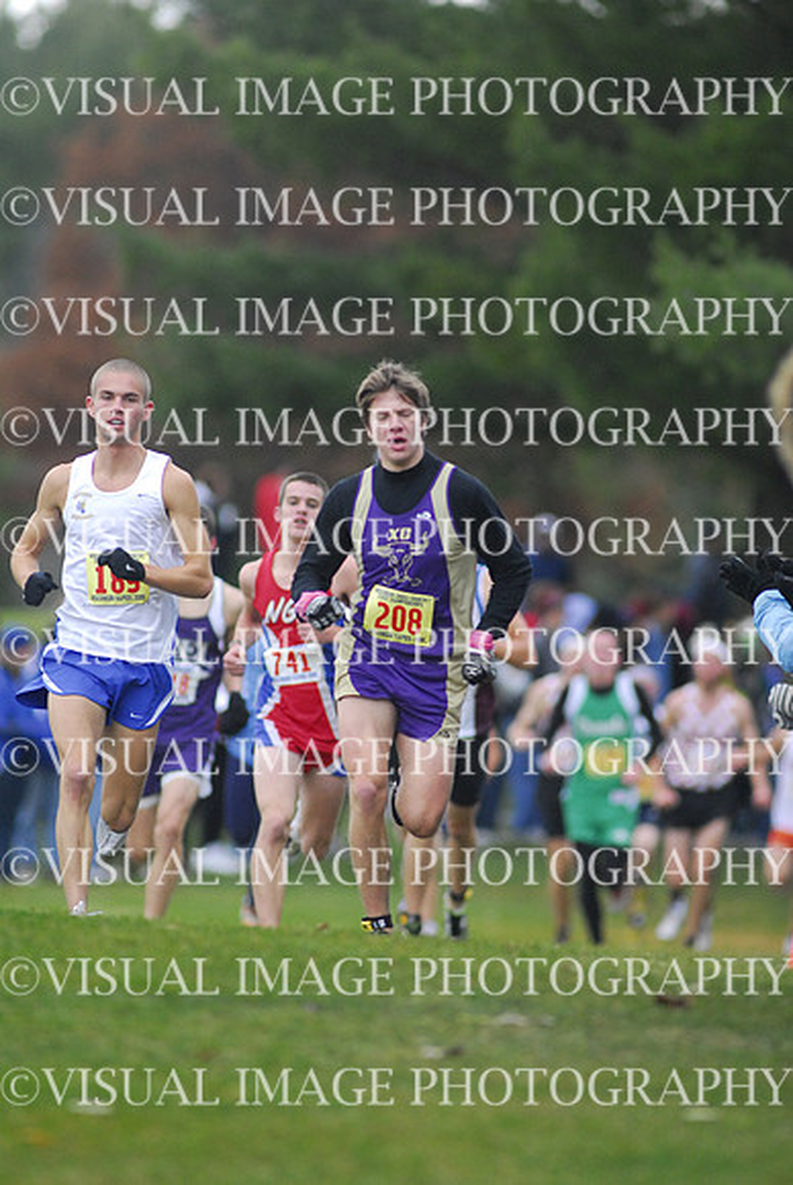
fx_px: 14832
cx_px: 396
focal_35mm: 450
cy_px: 592
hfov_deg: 3.1
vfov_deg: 4.6
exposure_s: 1/640
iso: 800
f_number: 4
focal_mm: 300
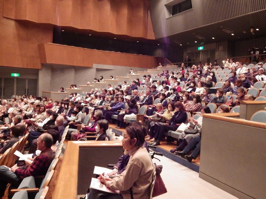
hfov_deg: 54.0
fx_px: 261
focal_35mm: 34
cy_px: 100
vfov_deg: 41.8
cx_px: 133
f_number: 3.4
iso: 1250
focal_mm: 6.2
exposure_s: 1/25
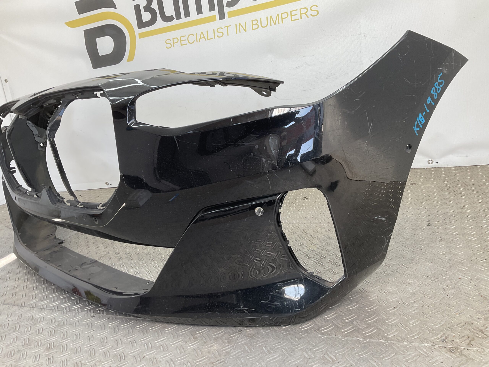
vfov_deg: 48.2
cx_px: 244
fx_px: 410
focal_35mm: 29
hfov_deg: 61.7
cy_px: 184
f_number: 1.8
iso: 16
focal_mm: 3
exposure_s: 1/100
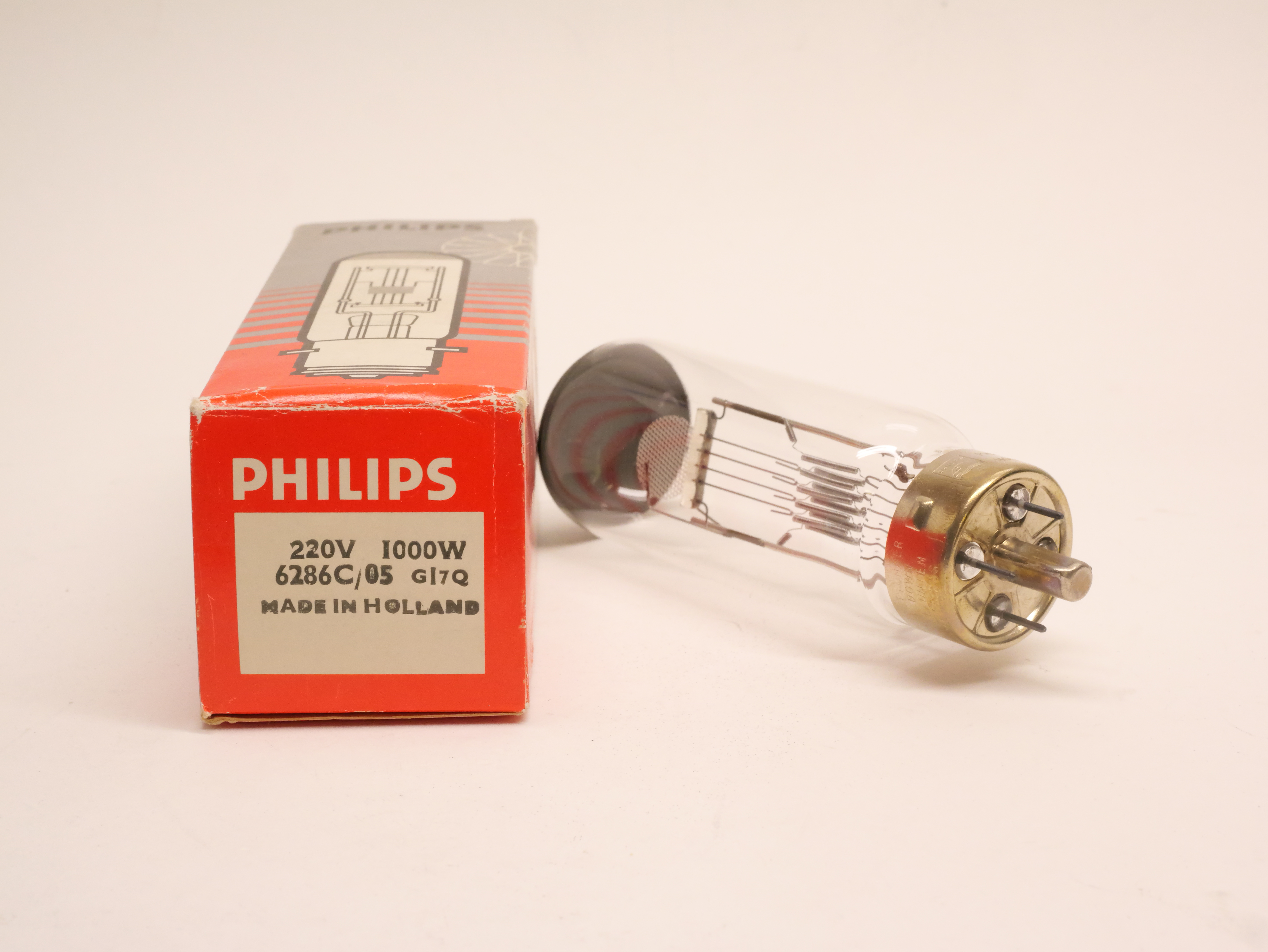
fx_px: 2199
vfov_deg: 24.4
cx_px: 634
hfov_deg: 32.2
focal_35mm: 60
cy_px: 476
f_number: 10
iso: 2500
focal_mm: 30
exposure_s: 1/80
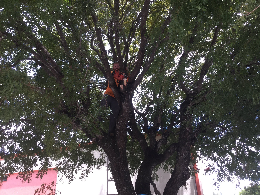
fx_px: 233
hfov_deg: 58.4
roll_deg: +2.3
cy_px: 98
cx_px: 130
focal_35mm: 31
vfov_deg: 45.4
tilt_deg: +26.9
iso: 25
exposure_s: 1/120
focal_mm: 3.3
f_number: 2.4
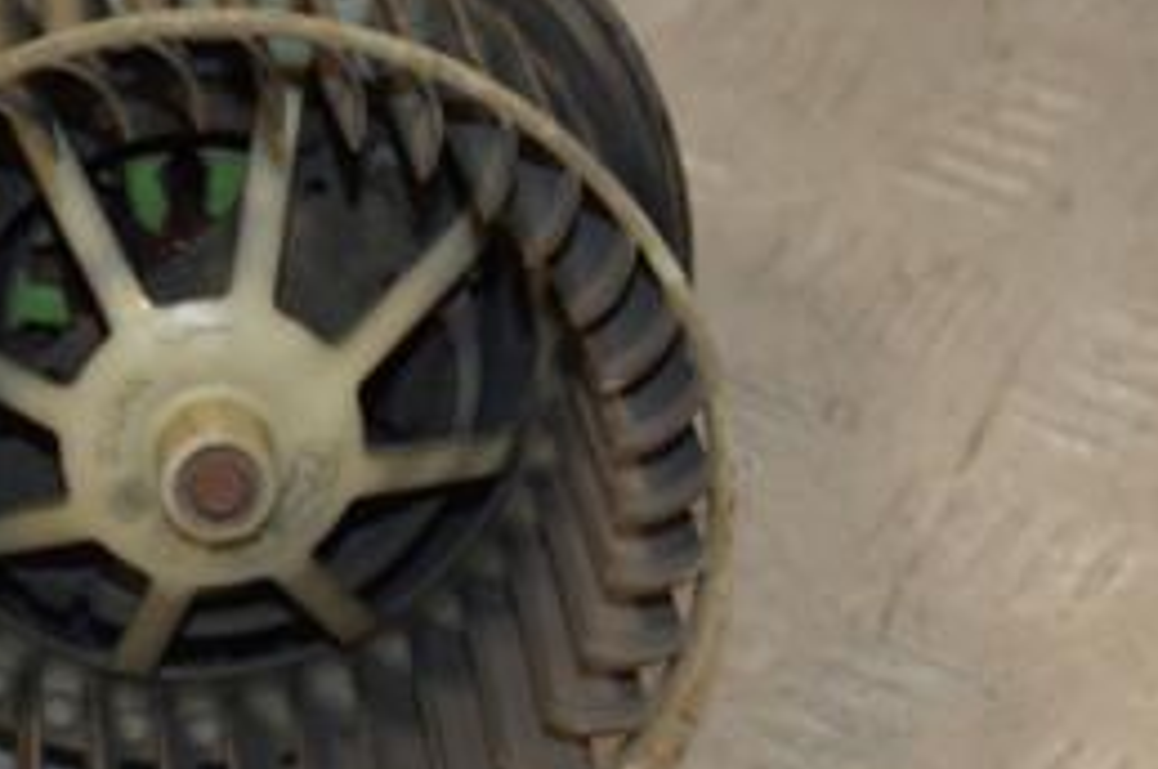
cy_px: 344
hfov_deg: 12.3
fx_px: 5365
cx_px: 250
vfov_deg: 8.2
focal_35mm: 167
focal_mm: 48
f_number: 6.3
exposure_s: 1/200
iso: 800
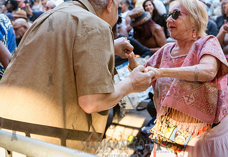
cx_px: 114
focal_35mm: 68
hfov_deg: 29.4
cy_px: 34
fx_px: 435
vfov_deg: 20.2
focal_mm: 42
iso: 3200
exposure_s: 1/400
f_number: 4
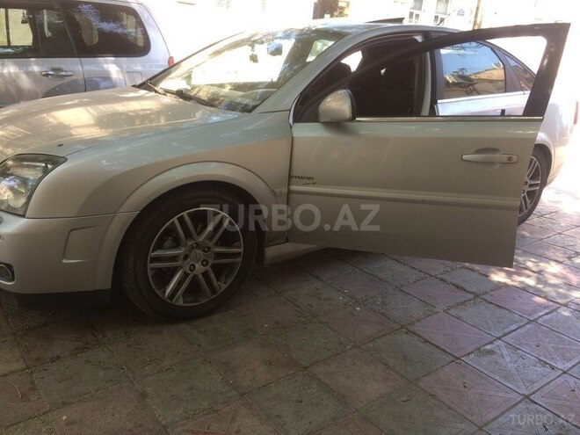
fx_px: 486
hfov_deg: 61.7
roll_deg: -4.4
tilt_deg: -17.5
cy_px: 218
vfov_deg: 48.2
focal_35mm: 29
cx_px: 290
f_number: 2.2
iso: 32
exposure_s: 1/119
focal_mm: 4.15
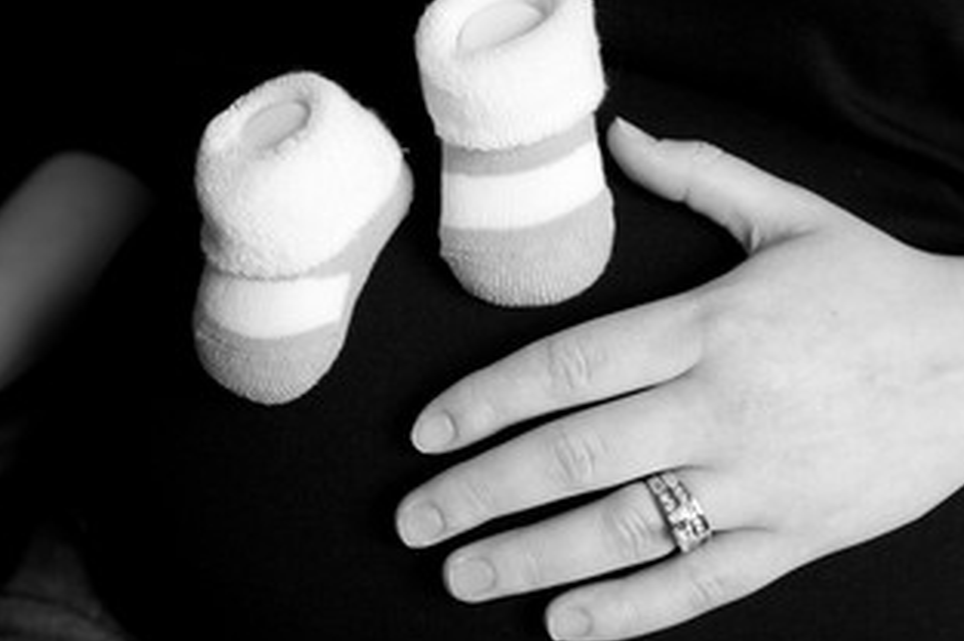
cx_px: 520
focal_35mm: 46
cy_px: 277
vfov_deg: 29.1
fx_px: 1230
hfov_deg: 42.7
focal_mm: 24
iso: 250
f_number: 2.8
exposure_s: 1/200
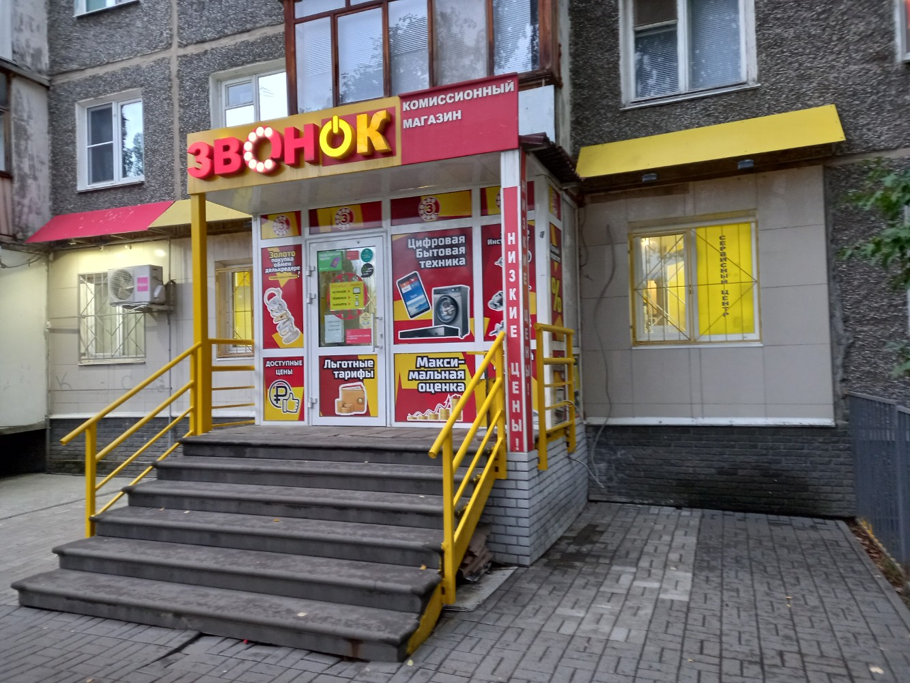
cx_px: 455
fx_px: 657
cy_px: 342
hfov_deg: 69.4
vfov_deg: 54.9
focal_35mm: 25
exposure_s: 1/30
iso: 250
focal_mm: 4.6
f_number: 2
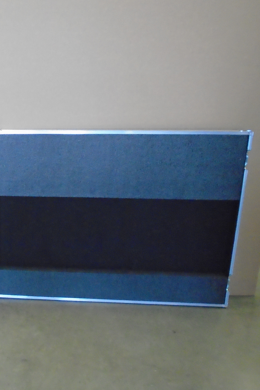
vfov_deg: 51.9
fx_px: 401
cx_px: -4
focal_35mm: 37
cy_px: 198
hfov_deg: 32.8
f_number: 3.2
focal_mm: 4.6
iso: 800
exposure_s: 1/125
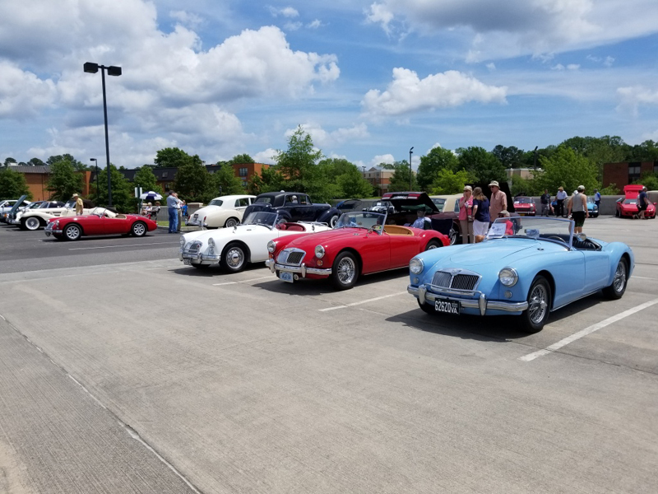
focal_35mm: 26
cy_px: 247
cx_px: 329
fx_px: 494
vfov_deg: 53.1
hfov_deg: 67.3
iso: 50
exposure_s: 1/4624
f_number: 1.7
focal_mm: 4.25
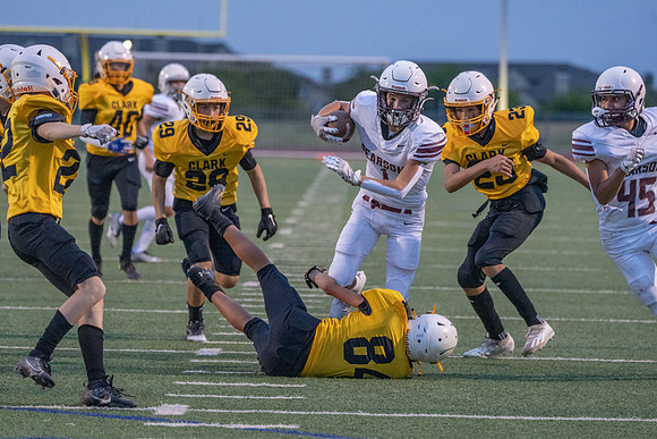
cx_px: 328
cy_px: 220
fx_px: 4509
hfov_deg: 8.3
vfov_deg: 5.6
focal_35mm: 247
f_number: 5.6
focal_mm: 247
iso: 8000
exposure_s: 1/1000
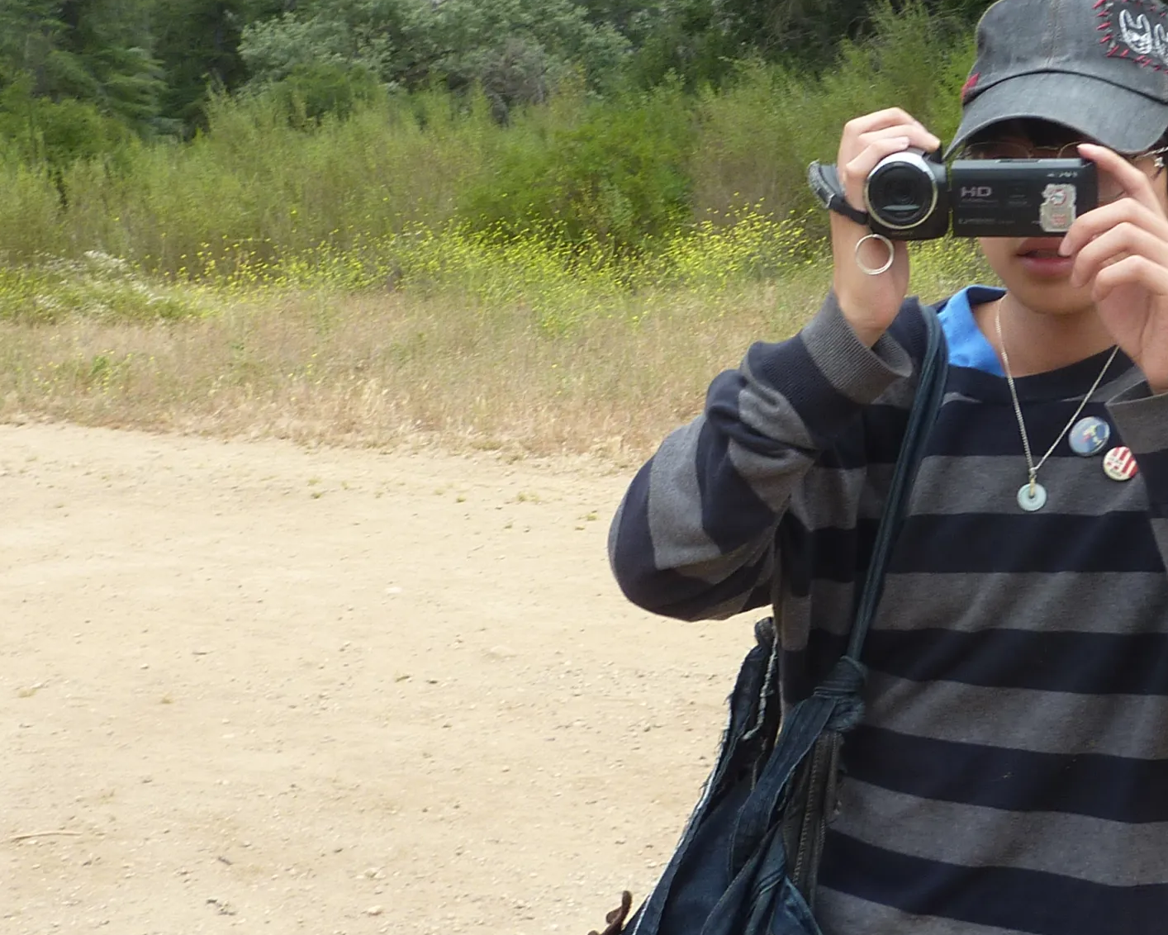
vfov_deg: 28.5
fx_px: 1833
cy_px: 343
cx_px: 700
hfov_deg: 35.2
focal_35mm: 53
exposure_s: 1/125
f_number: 4
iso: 80
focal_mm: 4.4
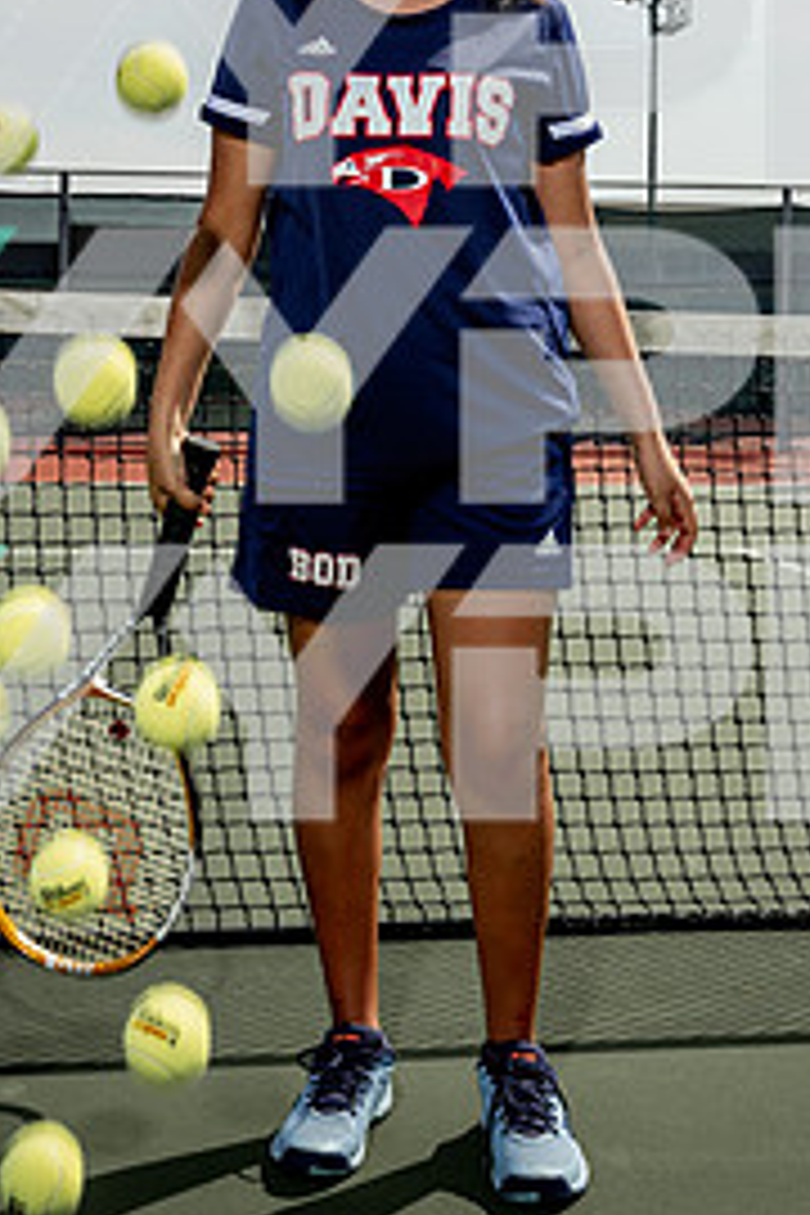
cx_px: 410
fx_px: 1856
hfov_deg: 24.6
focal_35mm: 55
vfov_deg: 35.7
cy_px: 369
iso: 100
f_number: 8
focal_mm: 33
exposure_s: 1/250
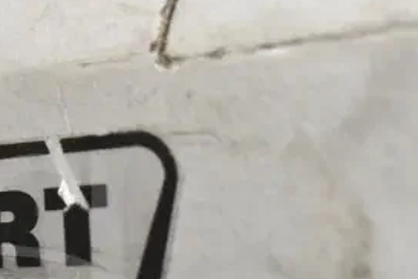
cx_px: -9
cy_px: 277
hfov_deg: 12.6
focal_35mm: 161
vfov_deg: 8.5
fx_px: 1869
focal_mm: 48
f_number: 5.3
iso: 25600
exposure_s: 1/60
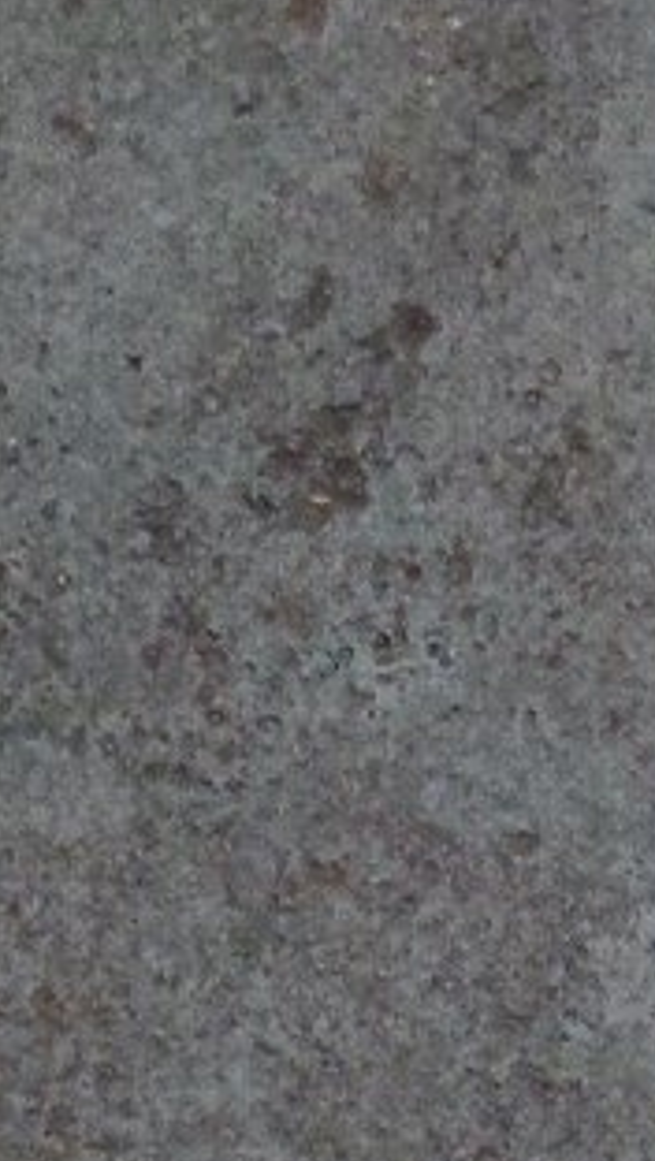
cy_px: 1306
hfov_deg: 4.5
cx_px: 834
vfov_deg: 7.9
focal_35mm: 272
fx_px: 8380
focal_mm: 11.7
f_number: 4.6
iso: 400
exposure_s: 1/80
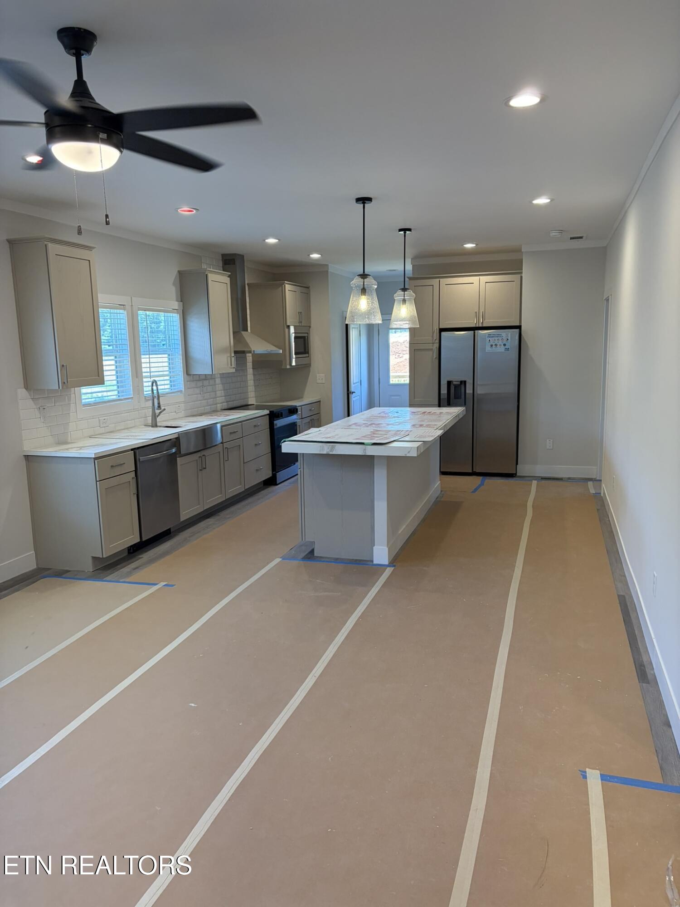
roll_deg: +1.6
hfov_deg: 53.1
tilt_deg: -8.7
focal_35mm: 26
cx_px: 340
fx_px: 681
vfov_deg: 67.3
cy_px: 454
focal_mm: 5.96
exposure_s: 1/140
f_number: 1.6
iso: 100
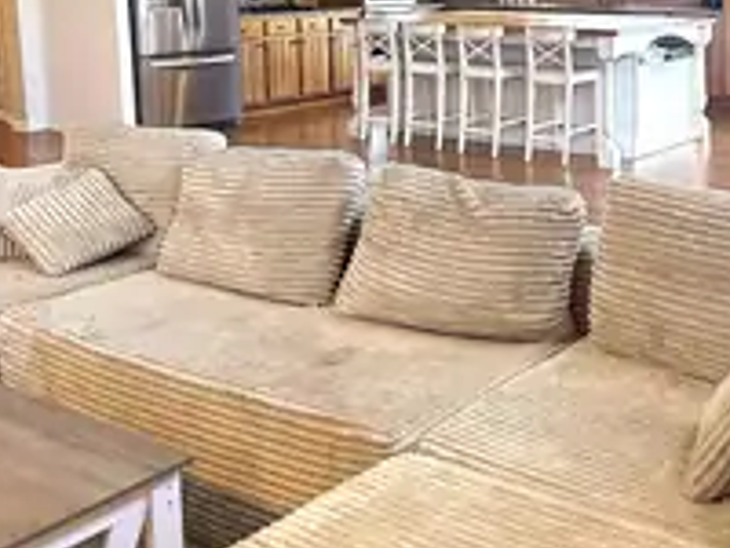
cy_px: 102
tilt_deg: -7.5
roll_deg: -0.3
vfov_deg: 29.5
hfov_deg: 38.5
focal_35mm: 48
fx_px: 1012
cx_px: 562
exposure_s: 1/125
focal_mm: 6.76
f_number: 1.78
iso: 200
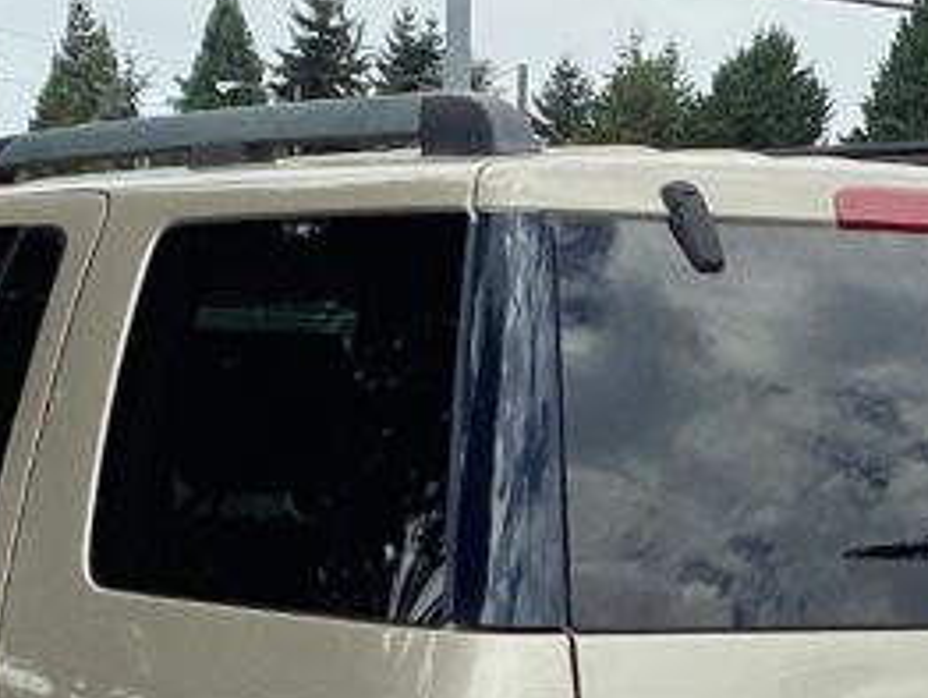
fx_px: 3247
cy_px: 822
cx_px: 524
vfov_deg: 12.0
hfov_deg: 16.3
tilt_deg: -8.7
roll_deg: -0.4
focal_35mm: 121
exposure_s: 1/783
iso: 25
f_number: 2.4
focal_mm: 3.3
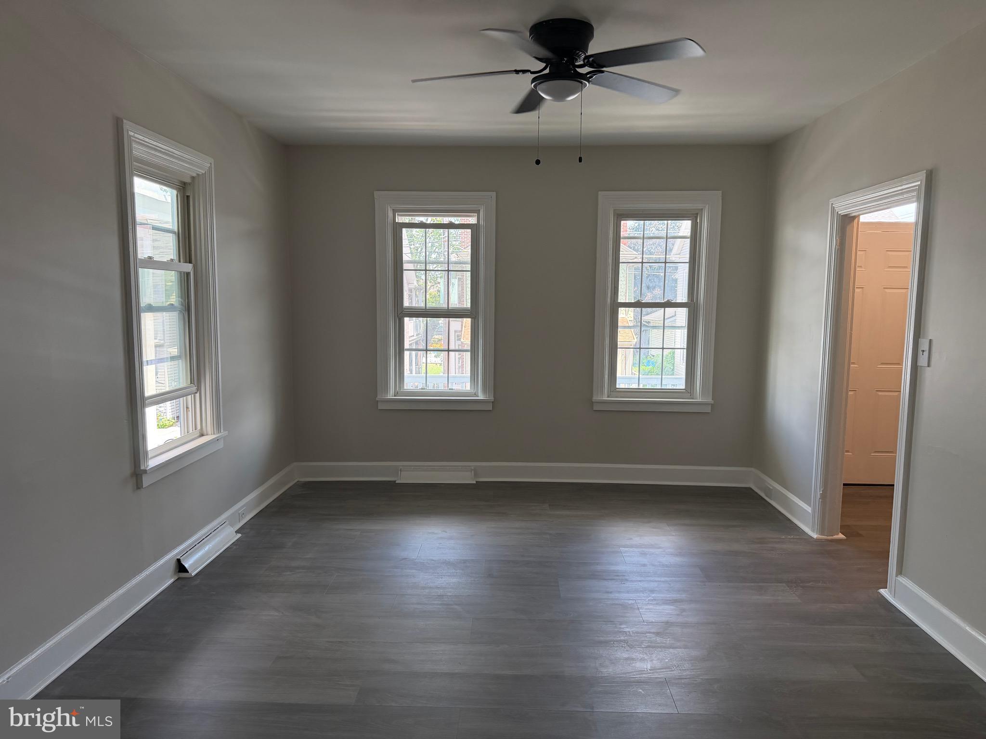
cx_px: 493
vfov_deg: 56.8
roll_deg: +0.0
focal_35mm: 24
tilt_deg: -7.5
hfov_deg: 71.6
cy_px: 370
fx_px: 684
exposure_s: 1/225
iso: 200
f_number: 1.78
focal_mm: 6.76
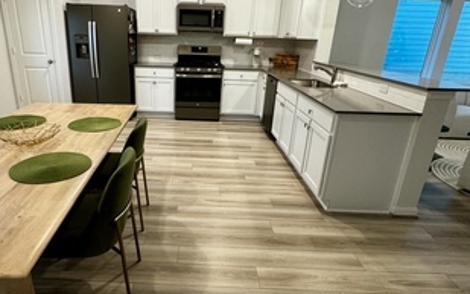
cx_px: 189
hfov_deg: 74.0
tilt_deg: -20.7
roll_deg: -1.0
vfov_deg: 51.1
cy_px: 146
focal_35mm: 24
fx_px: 307
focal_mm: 2.22
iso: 250
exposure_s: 1/60
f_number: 2.2
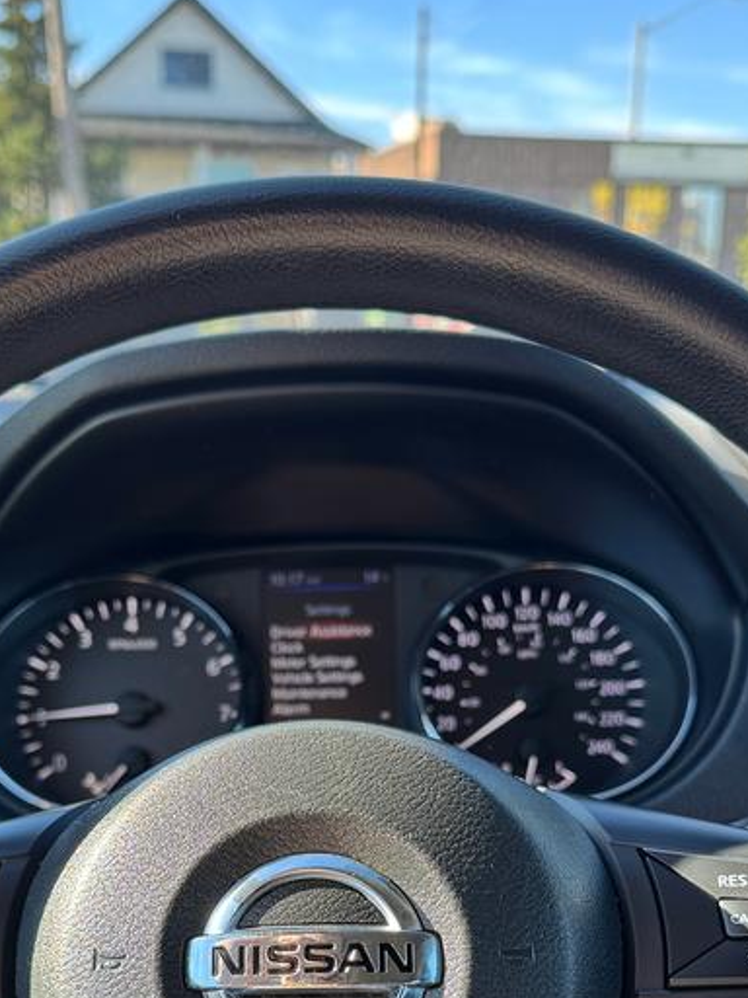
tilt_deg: -16.6
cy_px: 770
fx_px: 1297
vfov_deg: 40.7
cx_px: 339
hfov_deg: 32.2
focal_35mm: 45
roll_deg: -0.9
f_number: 1.78
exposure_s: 1/164
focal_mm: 6.76
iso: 64
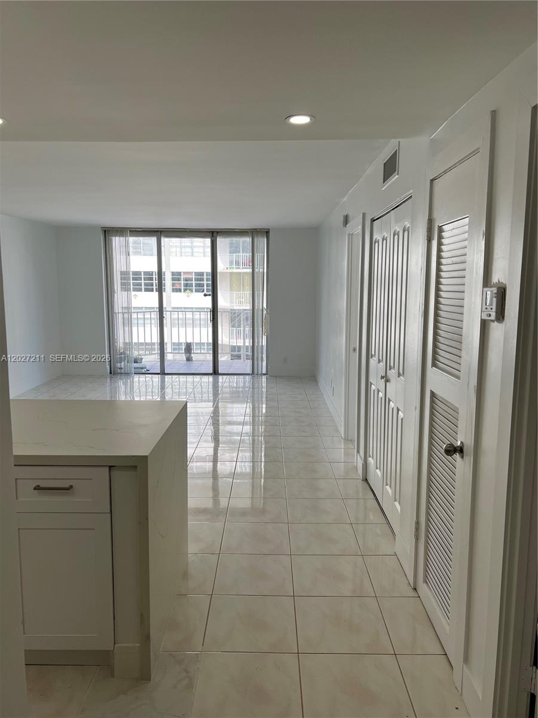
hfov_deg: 53.1
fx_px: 539
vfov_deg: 67.3
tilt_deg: -9.3
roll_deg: -1.3
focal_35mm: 26
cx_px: 269
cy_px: 359
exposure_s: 1/714
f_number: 1.5
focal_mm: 5.7
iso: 50
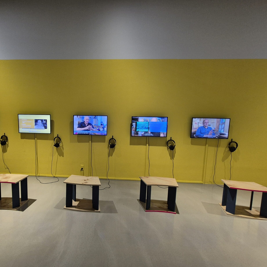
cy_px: 131
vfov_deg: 87.4
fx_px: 140
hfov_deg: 84.9
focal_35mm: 16
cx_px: 93
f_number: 2.2
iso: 250
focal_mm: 2.2
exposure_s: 1/50
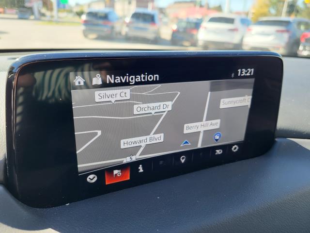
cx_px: 155
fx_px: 233
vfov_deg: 53.1
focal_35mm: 26
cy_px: 116
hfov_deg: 67.3
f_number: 1.8
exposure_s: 1/163
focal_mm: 5.4
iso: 40
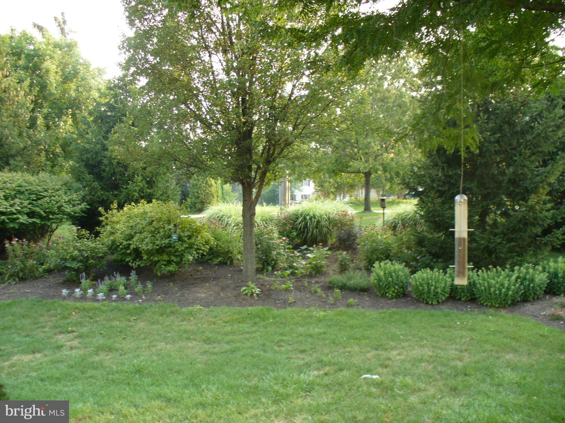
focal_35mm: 37
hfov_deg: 50.1
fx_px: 604
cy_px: 212
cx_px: 282
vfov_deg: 38.7
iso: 80
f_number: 2.8
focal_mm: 6.1
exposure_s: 1/60
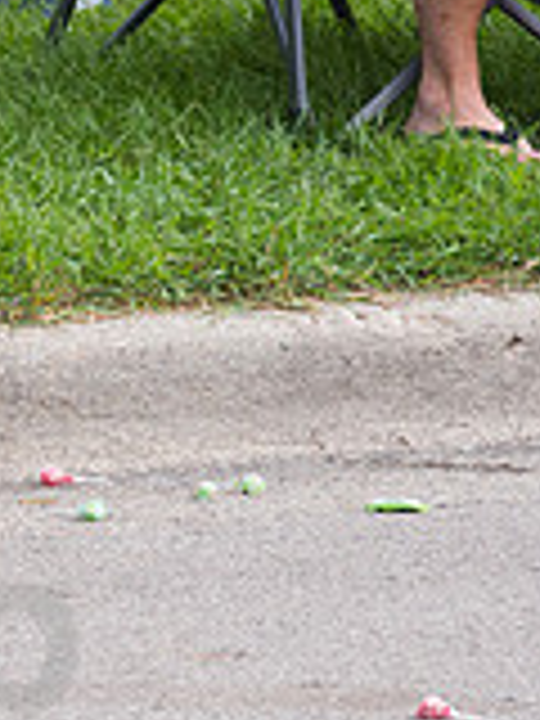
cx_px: -698
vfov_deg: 4.7
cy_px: 79
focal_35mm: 419
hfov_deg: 3.5
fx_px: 8715
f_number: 6.3
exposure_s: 1/500
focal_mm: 120
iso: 500
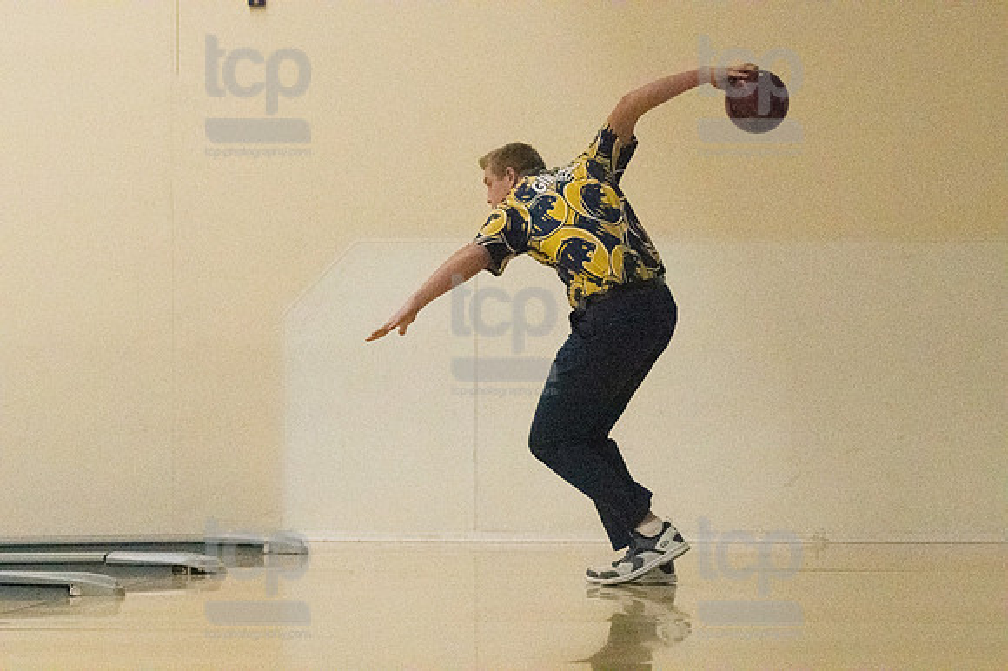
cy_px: 336
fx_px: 4617
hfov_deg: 12.5
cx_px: 504
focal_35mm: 165
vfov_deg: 8.3
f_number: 4.5
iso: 10000
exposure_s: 1/1250
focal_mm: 110
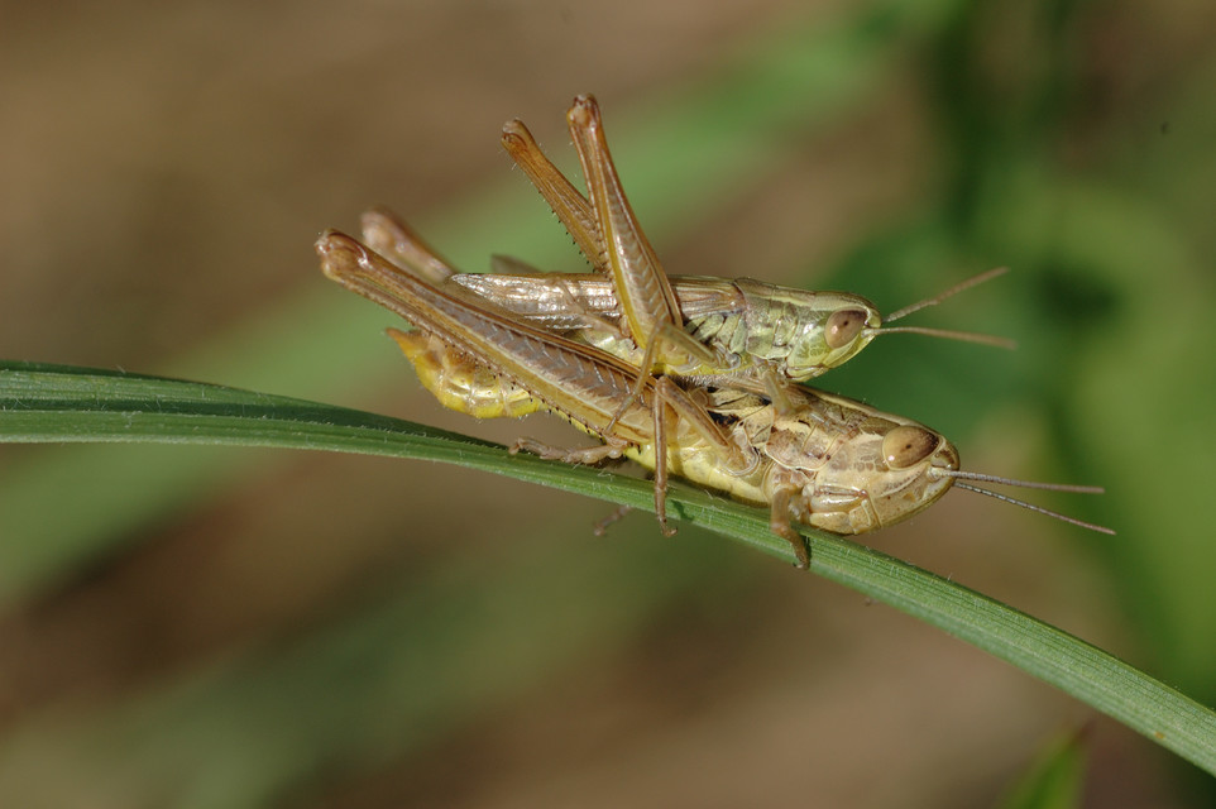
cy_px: 404
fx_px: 5316
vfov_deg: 8.7
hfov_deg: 13.0
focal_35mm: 158
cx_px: 608
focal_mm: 105
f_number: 10
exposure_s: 1/640
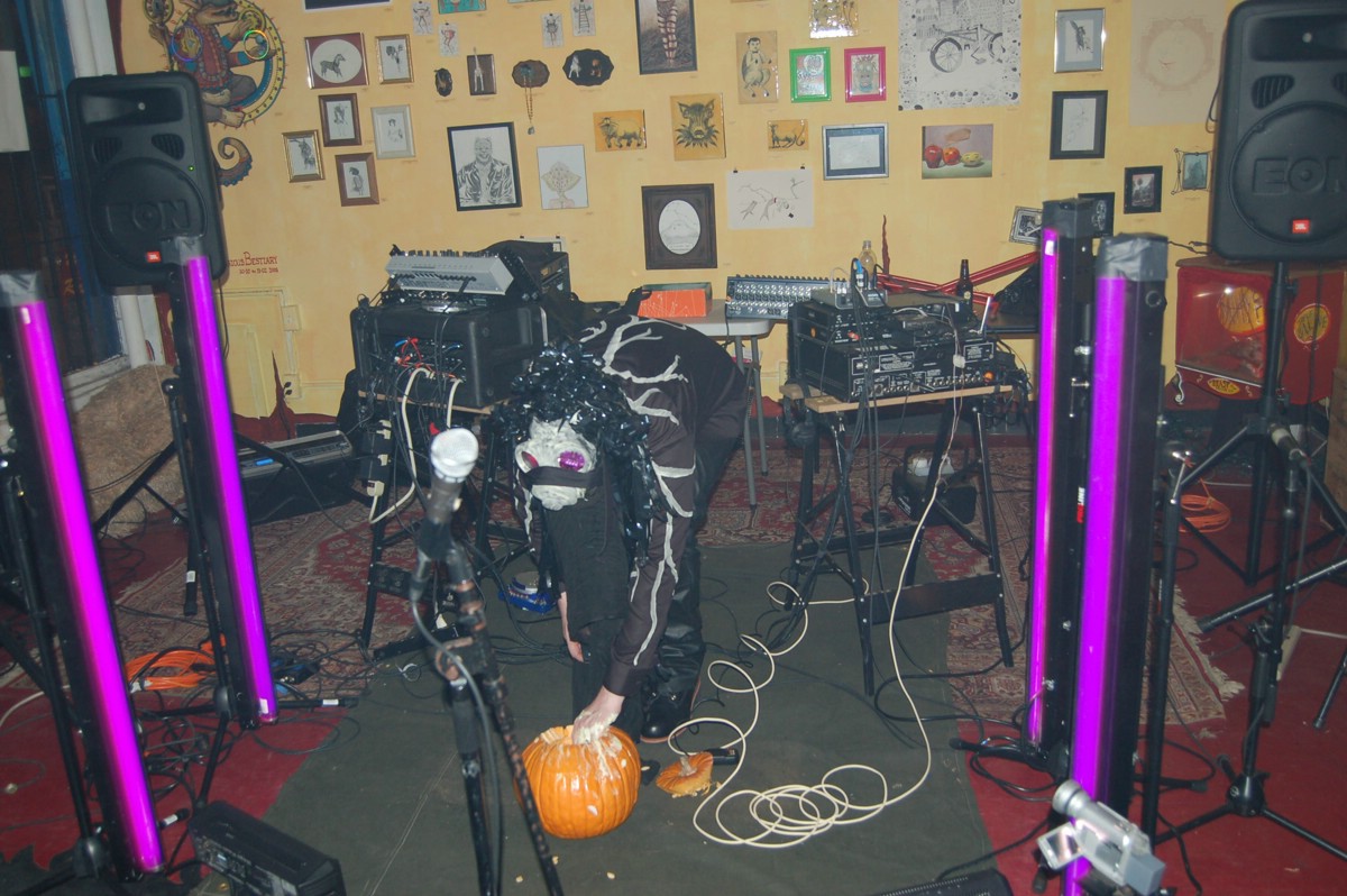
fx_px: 1122
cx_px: 674
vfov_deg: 43.5
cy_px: 448
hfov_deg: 62.0
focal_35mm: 30
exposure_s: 1/60
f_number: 3.8
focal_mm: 20
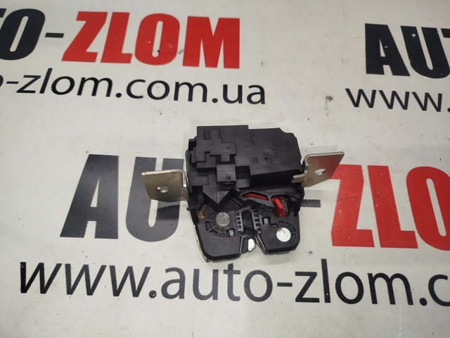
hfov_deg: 71.6
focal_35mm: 24
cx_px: 225
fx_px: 312
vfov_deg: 56.8
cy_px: 169
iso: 125
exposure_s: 1/50
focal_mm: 5.31
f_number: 1.7
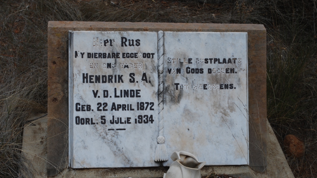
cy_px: 91
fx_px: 601
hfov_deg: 29.5
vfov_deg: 16.9
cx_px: 158
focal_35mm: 72
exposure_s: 1/250
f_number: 8
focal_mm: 45
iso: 100
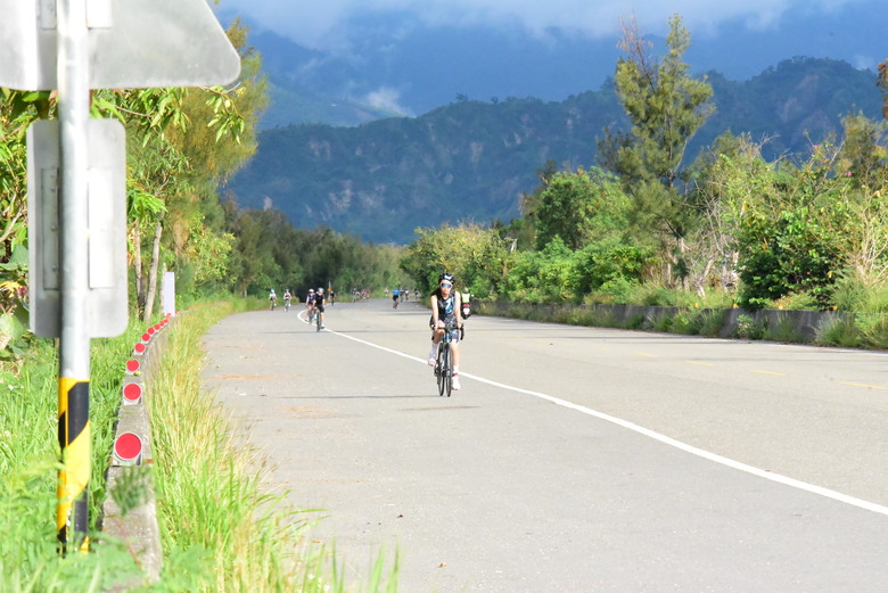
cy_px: 296
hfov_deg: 11.4
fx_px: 4442
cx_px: 444
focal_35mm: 180
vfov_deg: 7.6
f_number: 18
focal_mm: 180
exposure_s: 1/4000
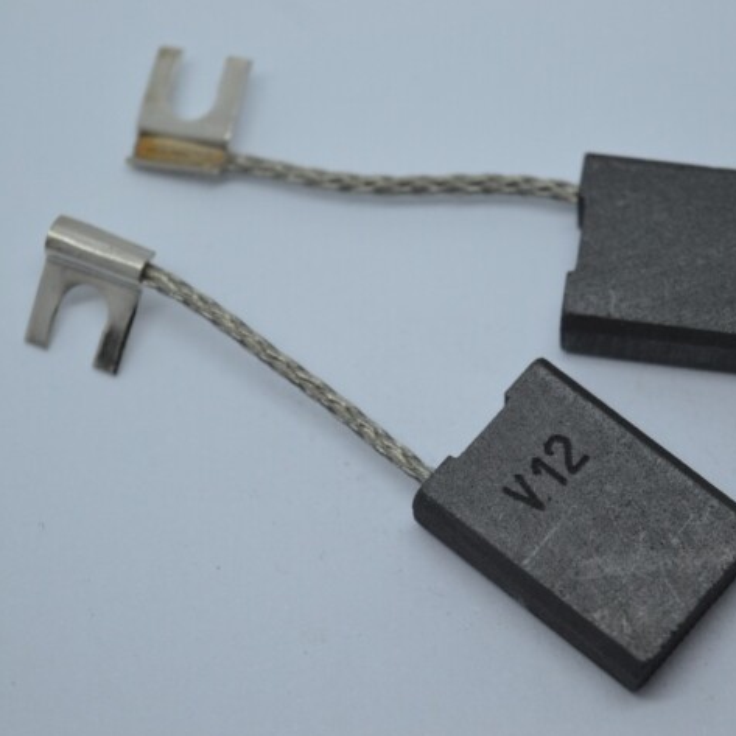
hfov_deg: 16.3
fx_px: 2565
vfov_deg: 16.3
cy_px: 370
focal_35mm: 107
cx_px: 459
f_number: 5.6
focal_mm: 55
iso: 400
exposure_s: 1/125
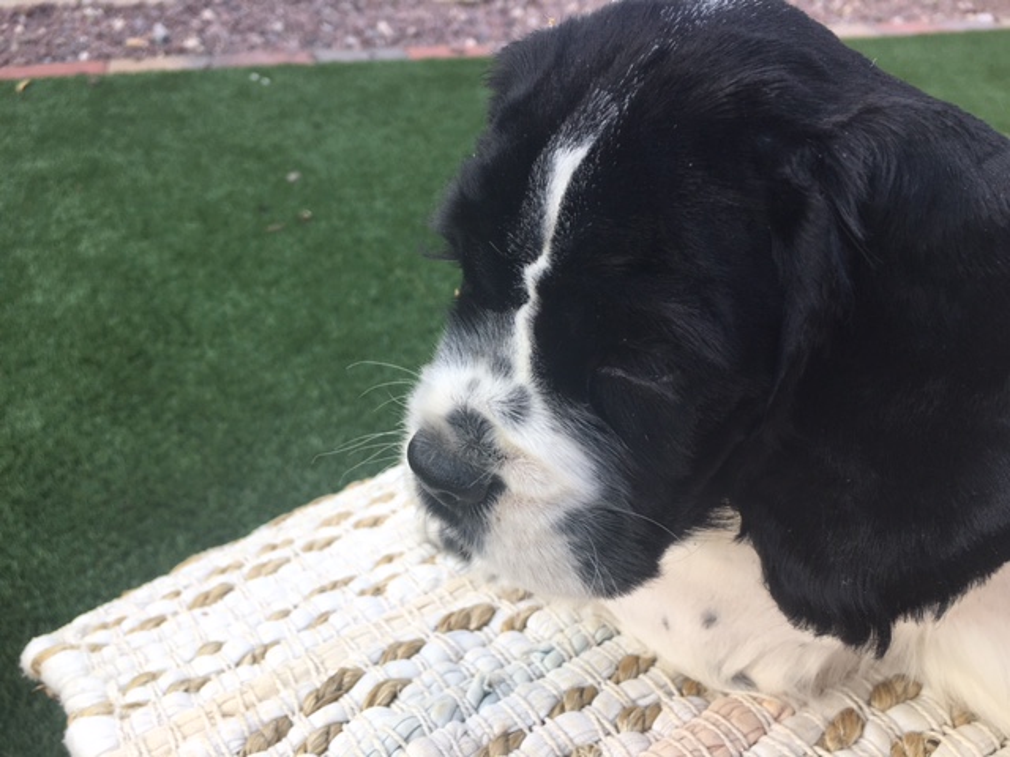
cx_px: 505
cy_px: 378
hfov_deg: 61.7
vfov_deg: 48.2
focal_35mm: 29
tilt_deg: -36.6
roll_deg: -0.9
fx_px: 846
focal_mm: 4.15
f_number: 2.2
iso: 25
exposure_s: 1/276
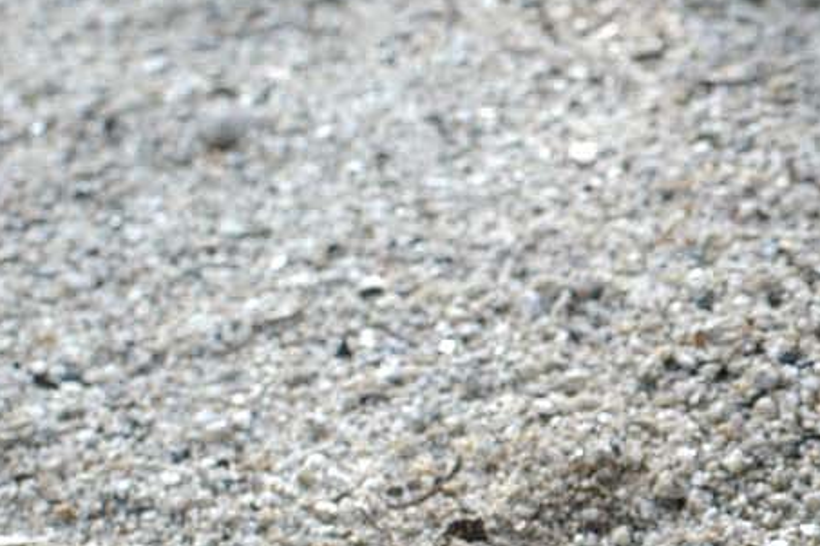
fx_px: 4866
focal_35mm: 214
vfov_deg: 6.4
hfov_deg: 9.3
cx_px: 1289
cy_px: 362
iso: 800
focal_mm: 43
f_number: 5.6
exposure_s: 1/180
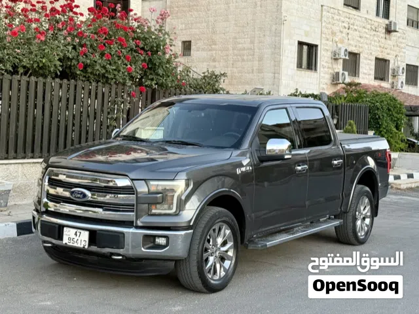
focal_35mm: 48
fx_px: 581
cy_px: 157
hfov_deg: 39.7
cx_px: 210
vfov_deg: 30.3
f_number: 1.78
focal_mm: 6.76
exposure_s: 1/60
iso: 250
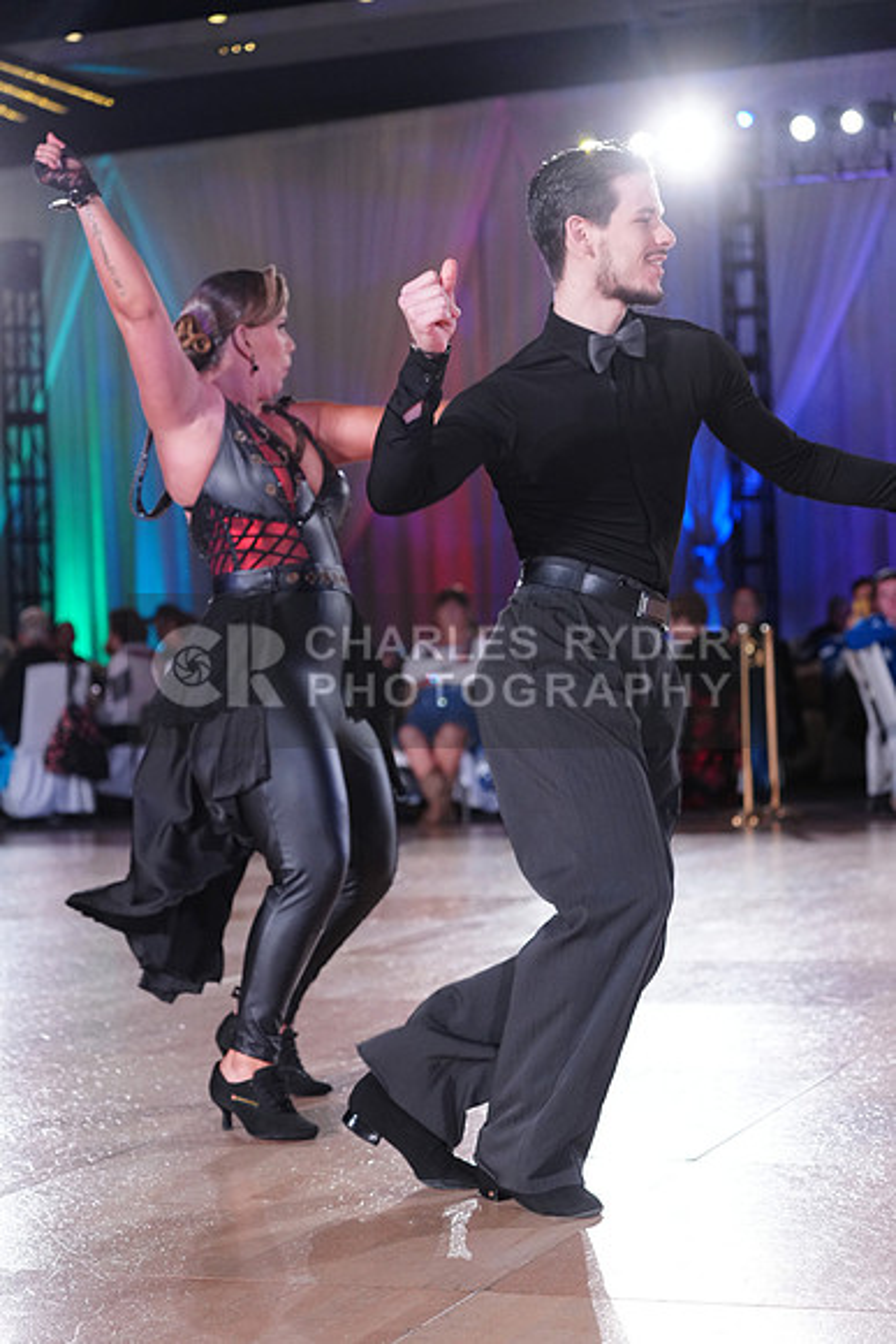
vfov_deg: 28.8
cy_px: 672
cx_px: 448
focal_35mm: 70
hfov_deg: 19.5
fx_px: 2612
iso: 2500
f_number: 4
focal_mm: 70
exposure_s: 1/400
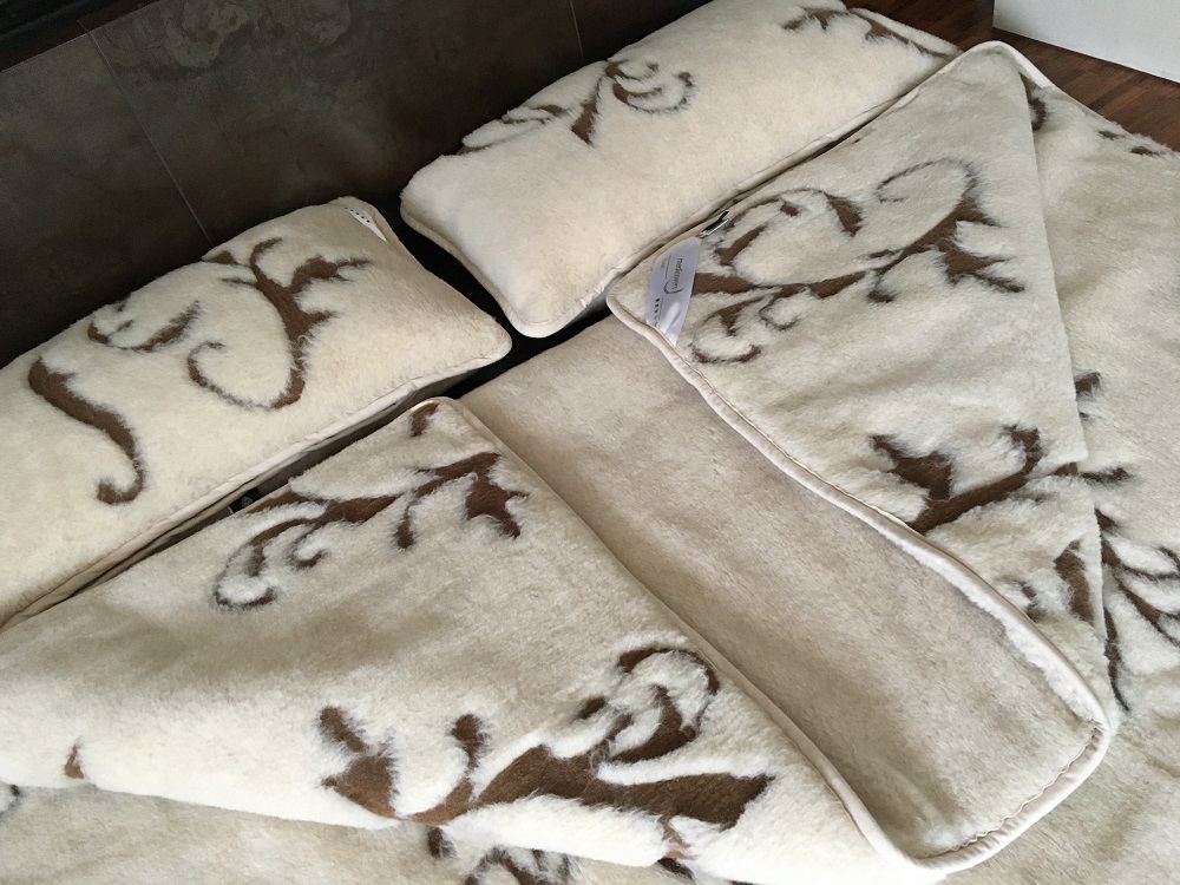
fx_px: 989
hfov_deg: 61.7
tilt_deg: -45.4
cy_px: 442
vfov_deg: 48.2
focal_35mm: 29
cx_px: 590
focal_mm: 4.15
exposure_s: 1/33
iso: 200
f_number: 2.2
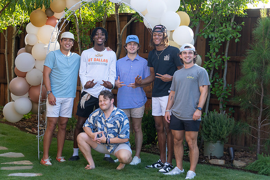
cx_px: 135
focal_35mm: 70
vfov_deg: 19.5
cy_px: 90
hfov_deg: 28.8
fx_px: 525
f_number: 4
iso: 250
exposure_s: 1/320
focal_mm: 70
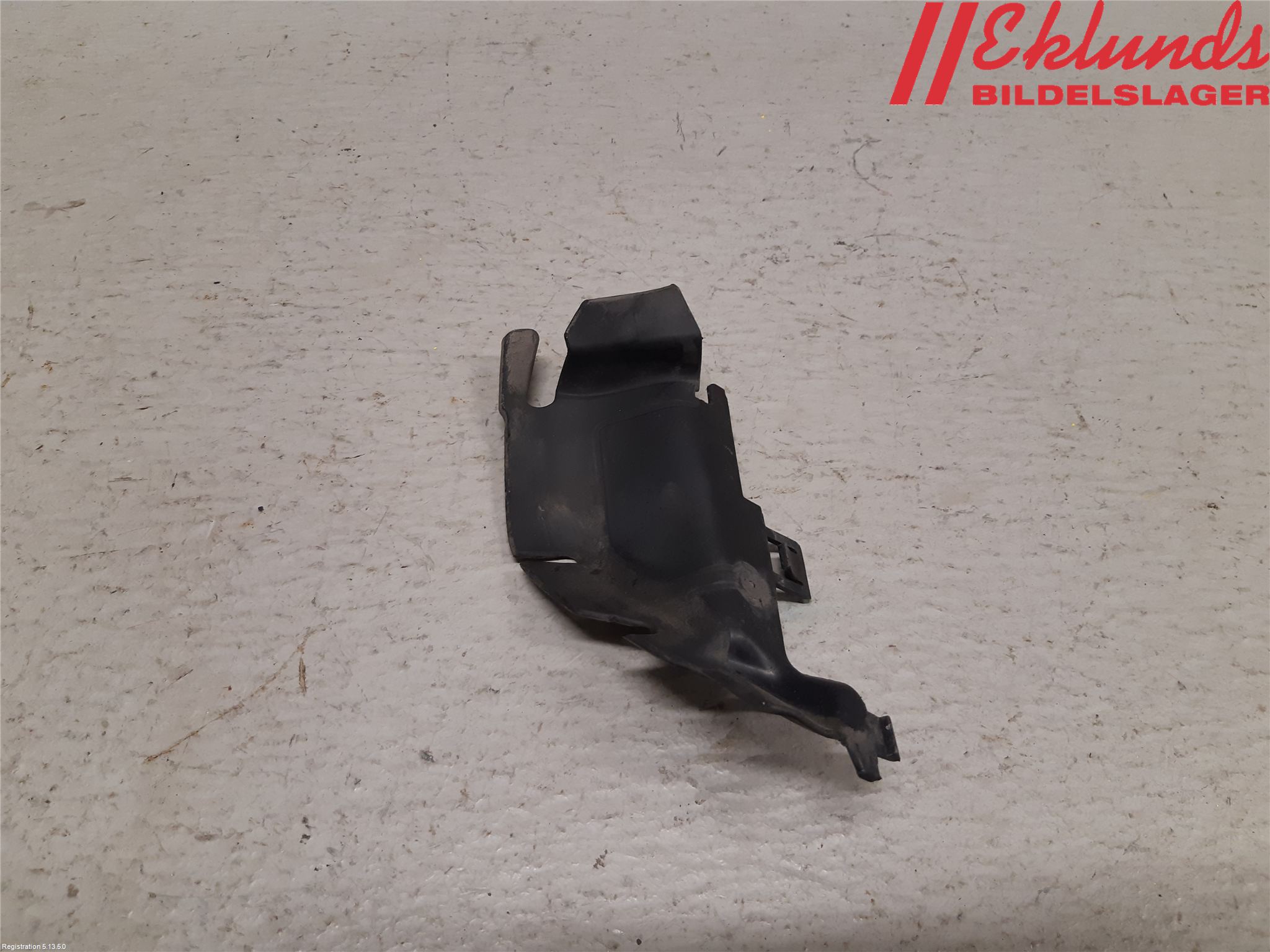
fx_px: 954
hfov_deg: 67.3
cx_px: 635
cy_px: 476
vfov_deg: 53.1
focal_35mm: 26
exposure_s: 1/50
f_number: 1.7
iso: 100
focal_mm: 3.93
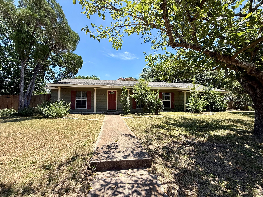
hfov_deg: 102.1
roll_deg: -0.1
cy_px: 98
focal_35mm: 14
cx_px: 132
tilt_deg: +2.1
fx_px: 106
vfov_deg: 85.7
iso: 50
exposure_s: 1/1312
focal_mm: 2.22
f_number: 2.2
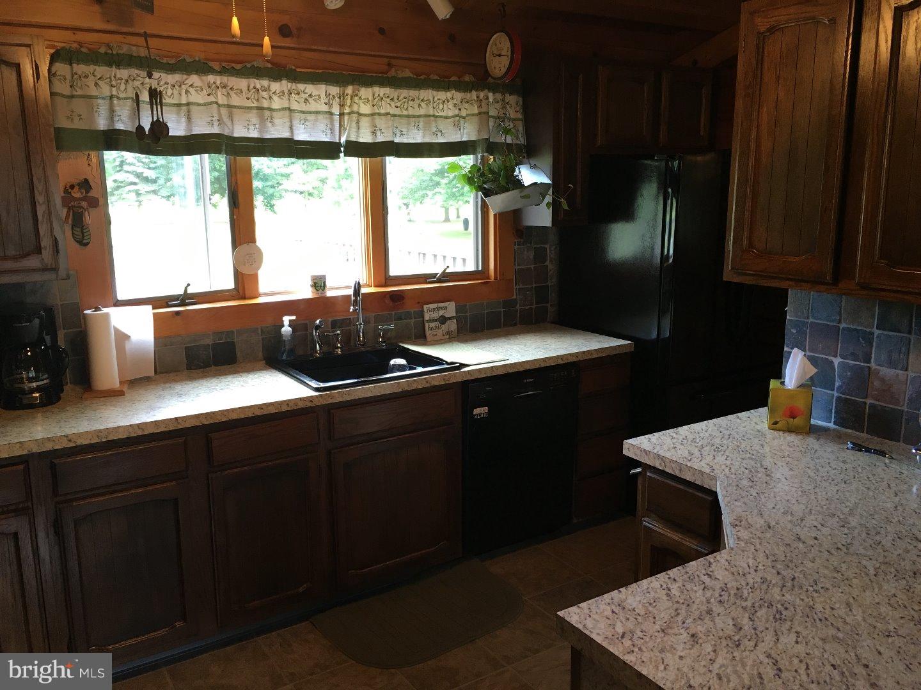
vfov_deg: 48.2
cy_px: 345
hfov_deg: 61.7
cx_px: 460
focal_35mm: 29
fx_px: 772
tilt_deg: -11.4
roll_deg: +0.7
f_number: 2.2
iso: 100
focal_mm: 4.15
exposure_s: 1/30
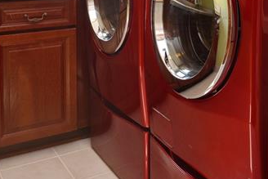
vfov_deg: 23.4
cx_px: 185
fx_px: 395
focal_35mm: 53
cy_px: -34
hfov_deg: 37.0
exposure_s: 1/80
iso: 320
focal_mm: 17
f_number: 8
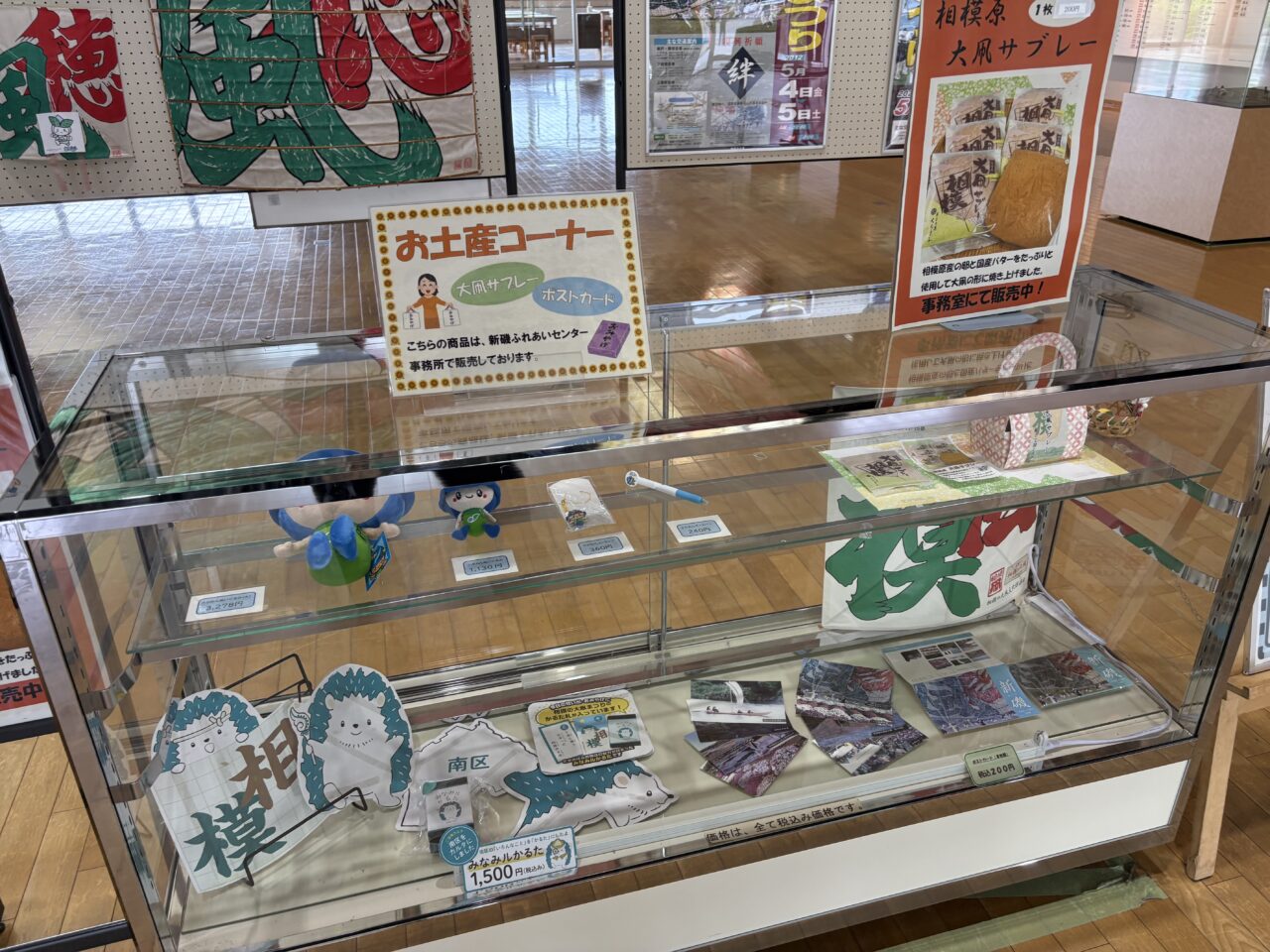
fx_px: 954
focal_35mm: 26
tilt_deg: -26.0
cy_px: 476
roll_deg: -0.3
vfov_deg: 53.1
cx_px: 635
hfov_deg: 67.3
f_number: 1.6
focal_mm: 5.96
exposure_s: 1/100
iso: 100
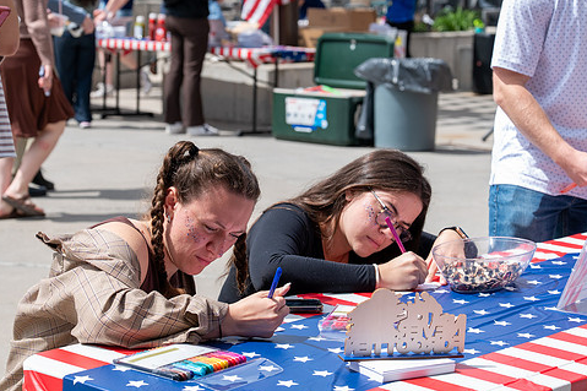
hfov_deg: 21.0
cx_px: 310
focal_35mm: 97
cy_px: 160
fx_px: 1581
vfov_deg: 14.1
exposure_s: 1/1000
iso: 320
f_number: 5.6
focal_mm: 70
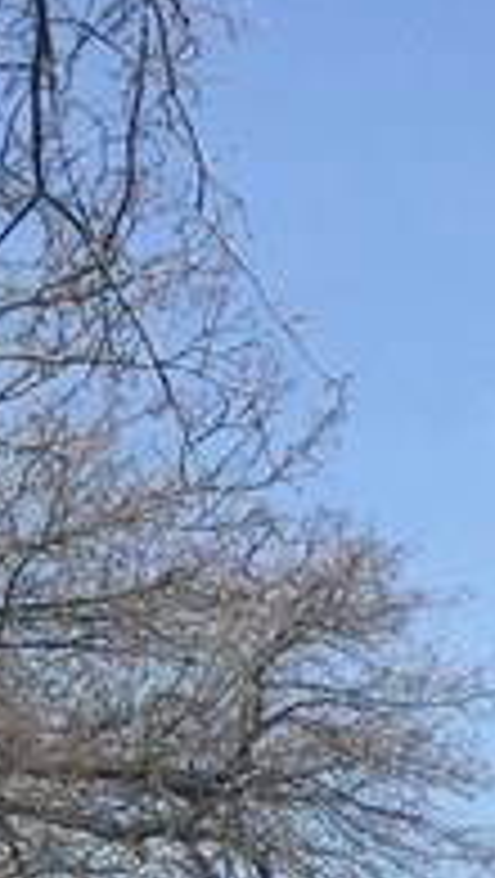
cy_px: 1603
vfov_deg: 11.9
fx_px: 3865
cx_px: -288
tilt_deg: +0.3
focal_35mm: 166
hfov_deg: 7.2
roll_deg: -0.8
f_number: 2.2
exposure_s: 1/1980
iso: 32
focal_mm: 4.15
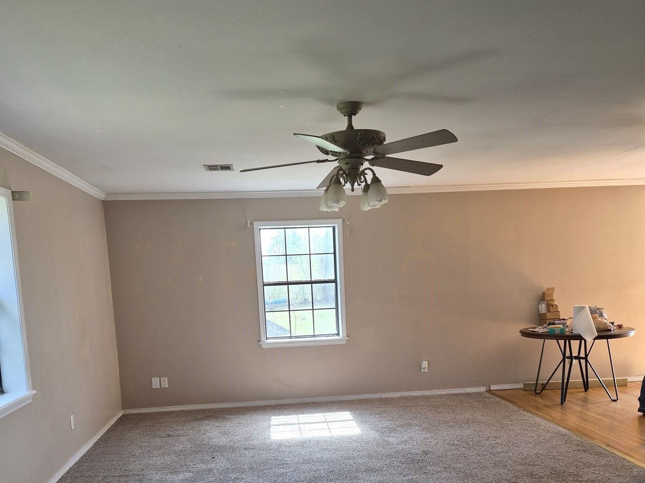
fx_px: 577
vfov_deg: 44.1
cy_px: 356
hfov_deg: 58.4
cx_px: 323
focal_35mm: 31
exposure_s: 1/180
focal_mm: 5.4
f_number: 1.8
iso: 80
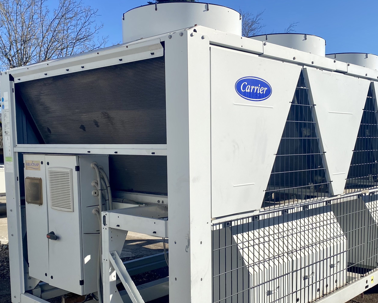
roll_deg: +0.2
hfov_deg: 44.7
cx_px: 207
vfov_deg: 36.3
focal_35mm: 41
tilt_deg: -4.3
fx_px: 459
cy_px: 186
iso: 32
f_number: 1.8
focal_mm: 4.25
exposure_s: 1/3731
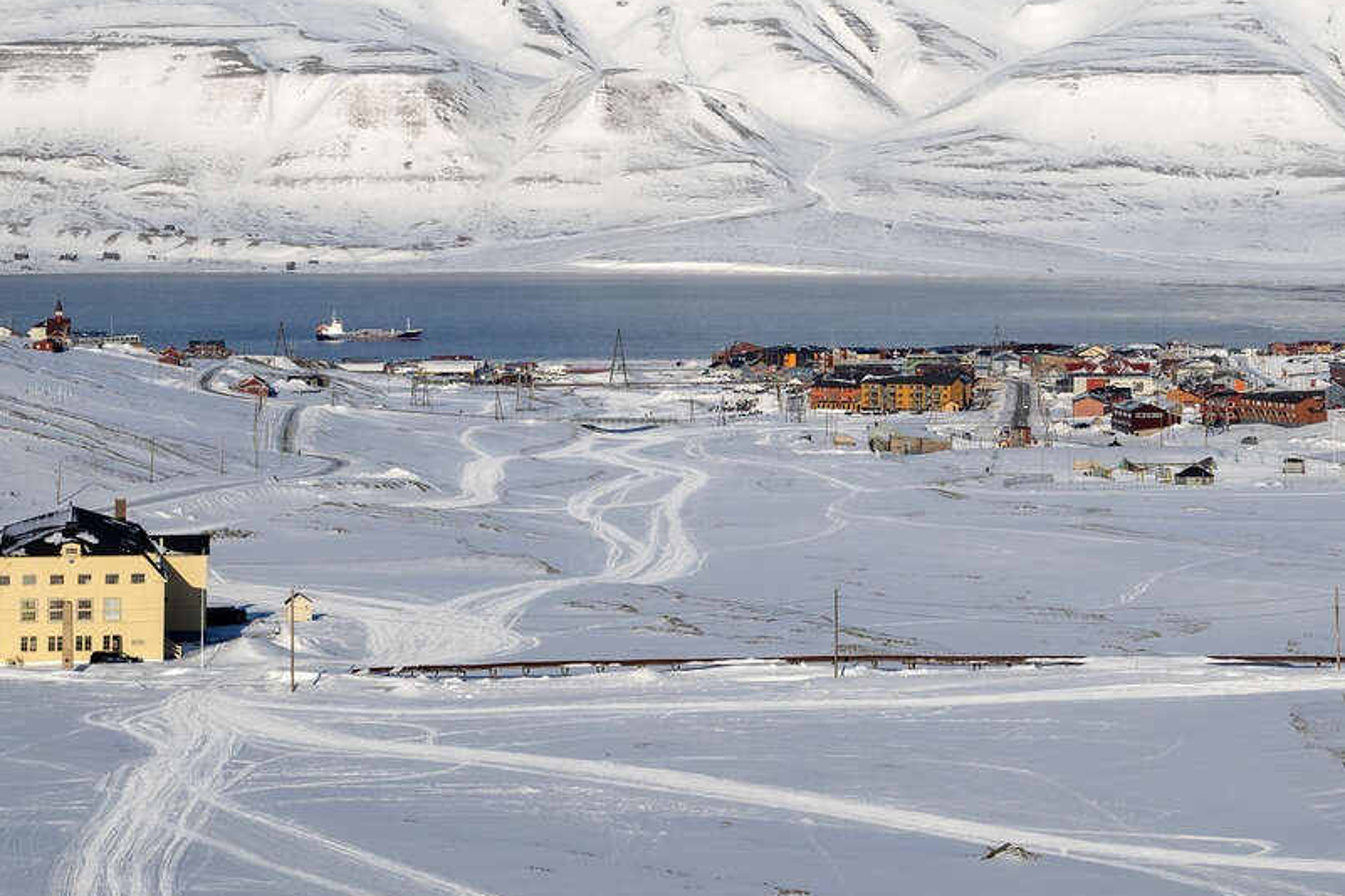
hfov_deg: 17.6
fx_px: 4296
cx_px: 1100
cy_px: -7
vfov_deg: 11.8
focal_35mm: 115
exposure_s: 1/1000
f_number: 9
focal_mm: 48
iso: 200
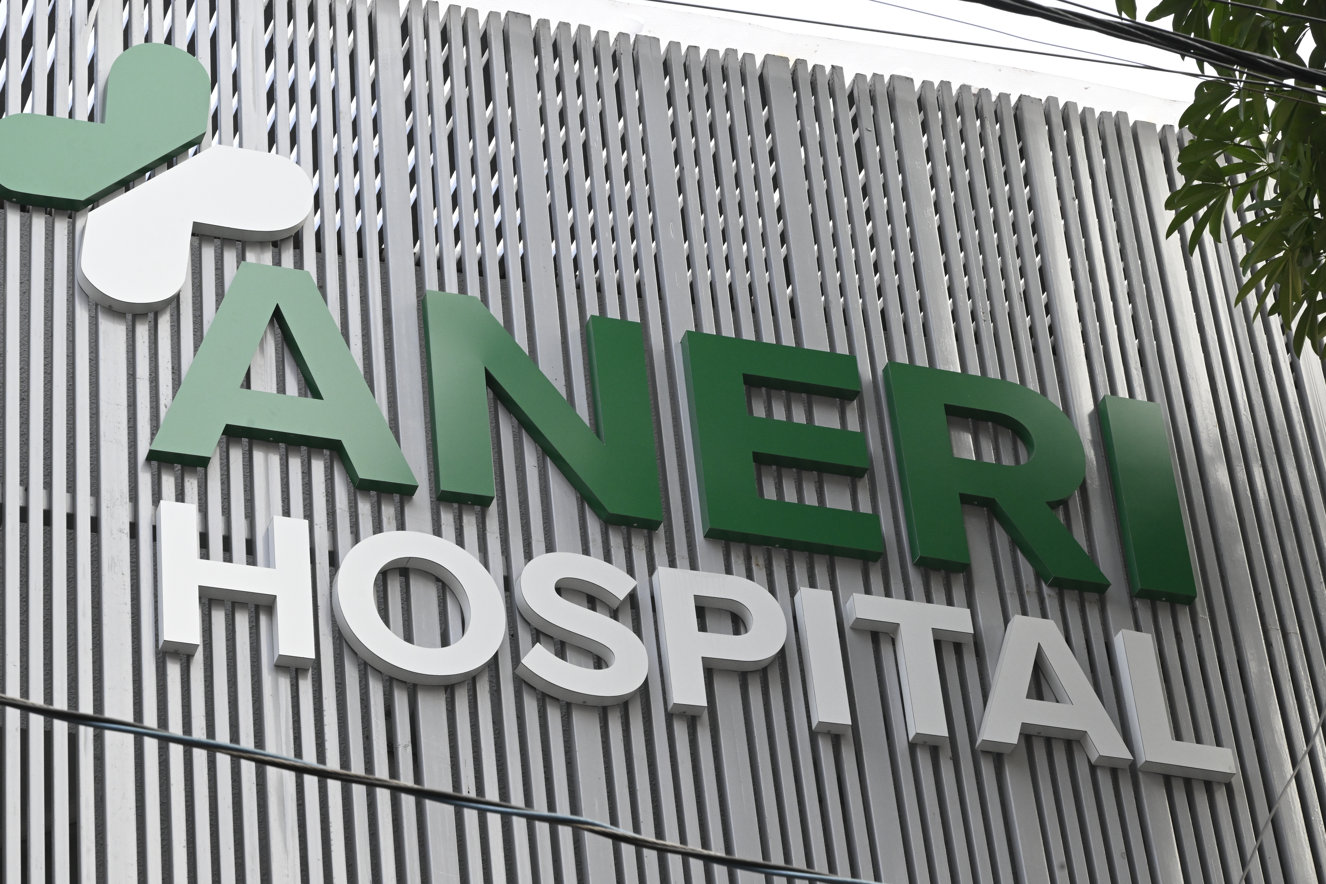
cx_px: 653
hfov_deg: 18.9
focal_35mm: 108
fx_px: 3978
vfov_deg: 12.7
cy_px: 446
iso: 2000
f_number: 14
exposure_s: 1/160
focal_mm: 93
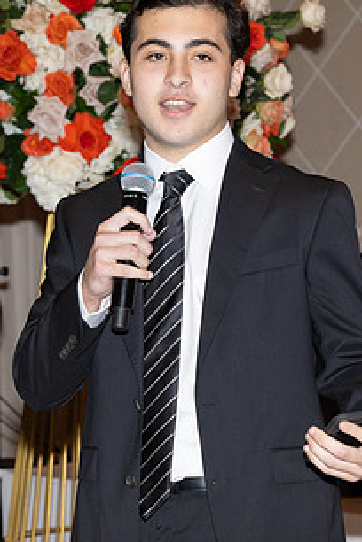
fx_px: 2428
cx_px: 144
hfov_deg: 8.5
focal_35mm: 161
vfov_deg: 12.8
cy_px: 246
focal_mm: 73
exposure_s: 1/100
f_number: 5.6
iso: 800
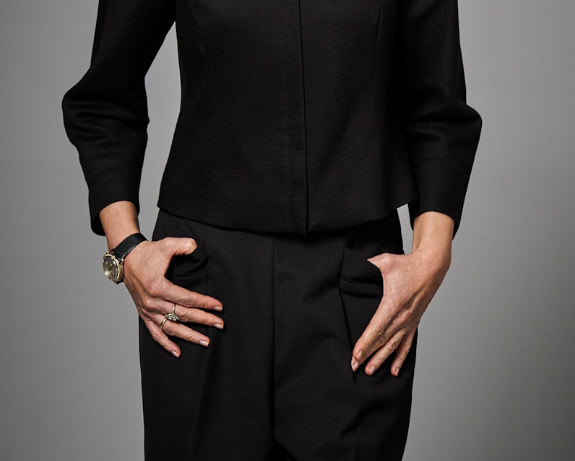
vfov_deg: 8.5
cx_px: 288
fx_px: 3081
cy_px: 37
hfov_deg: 10.7
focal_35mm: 181
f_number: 5
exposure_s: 1/250
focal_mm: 128
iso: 1600
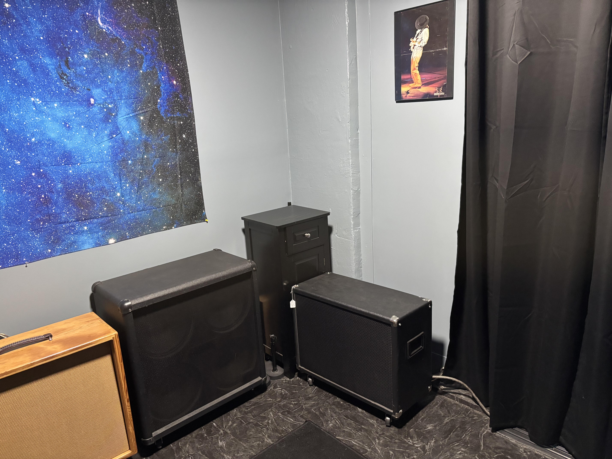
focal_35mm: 26
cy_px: 230
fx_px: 460
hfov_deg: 67.3
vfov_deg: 53.1
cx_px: 306
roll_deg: +2.6
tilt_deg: -13.7
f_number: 1.6
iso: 500
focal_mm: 5.96
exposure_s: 1/40
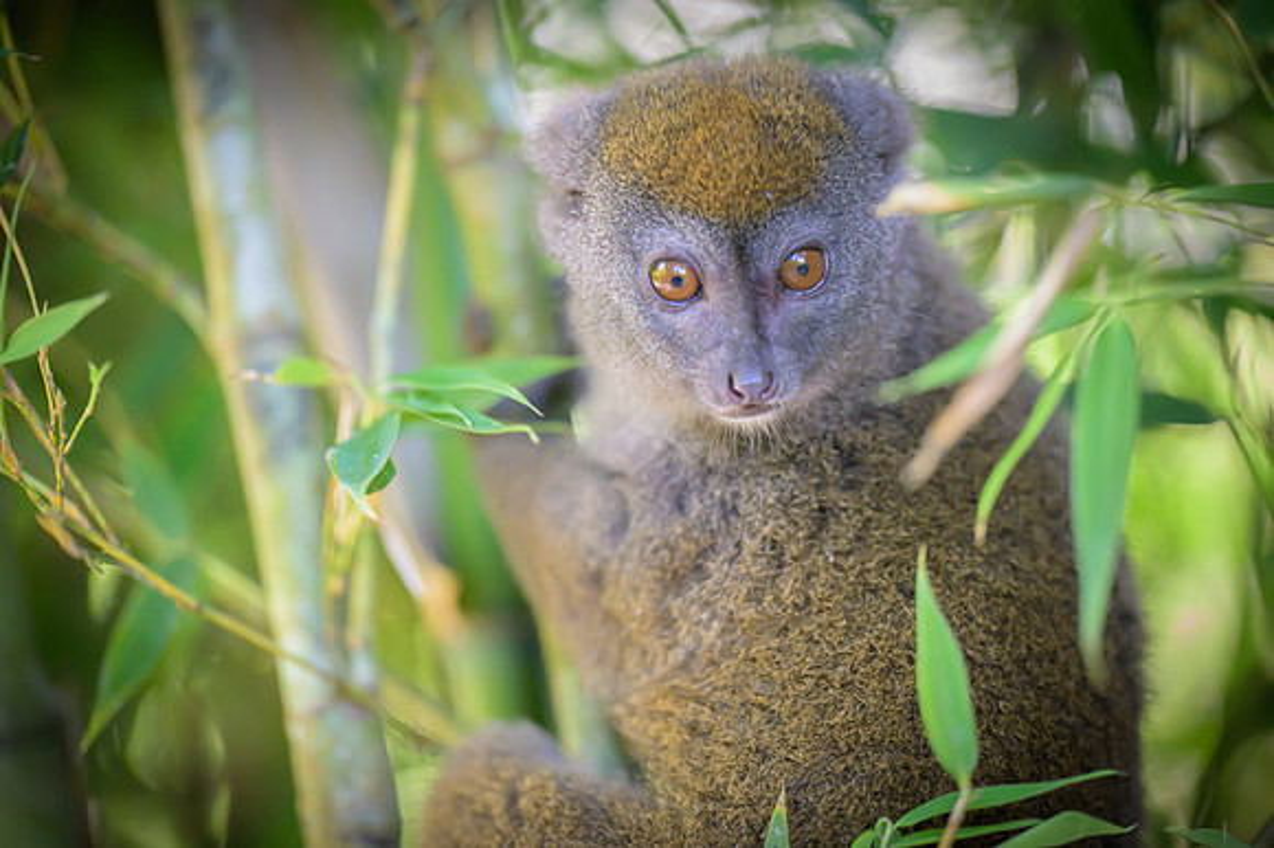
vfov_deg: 8.3
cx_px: 637
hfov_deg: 12.5
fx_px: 5836
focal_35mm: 165
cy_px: 424
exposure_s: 1/1000
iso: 8000
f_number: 2.8
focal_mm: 165
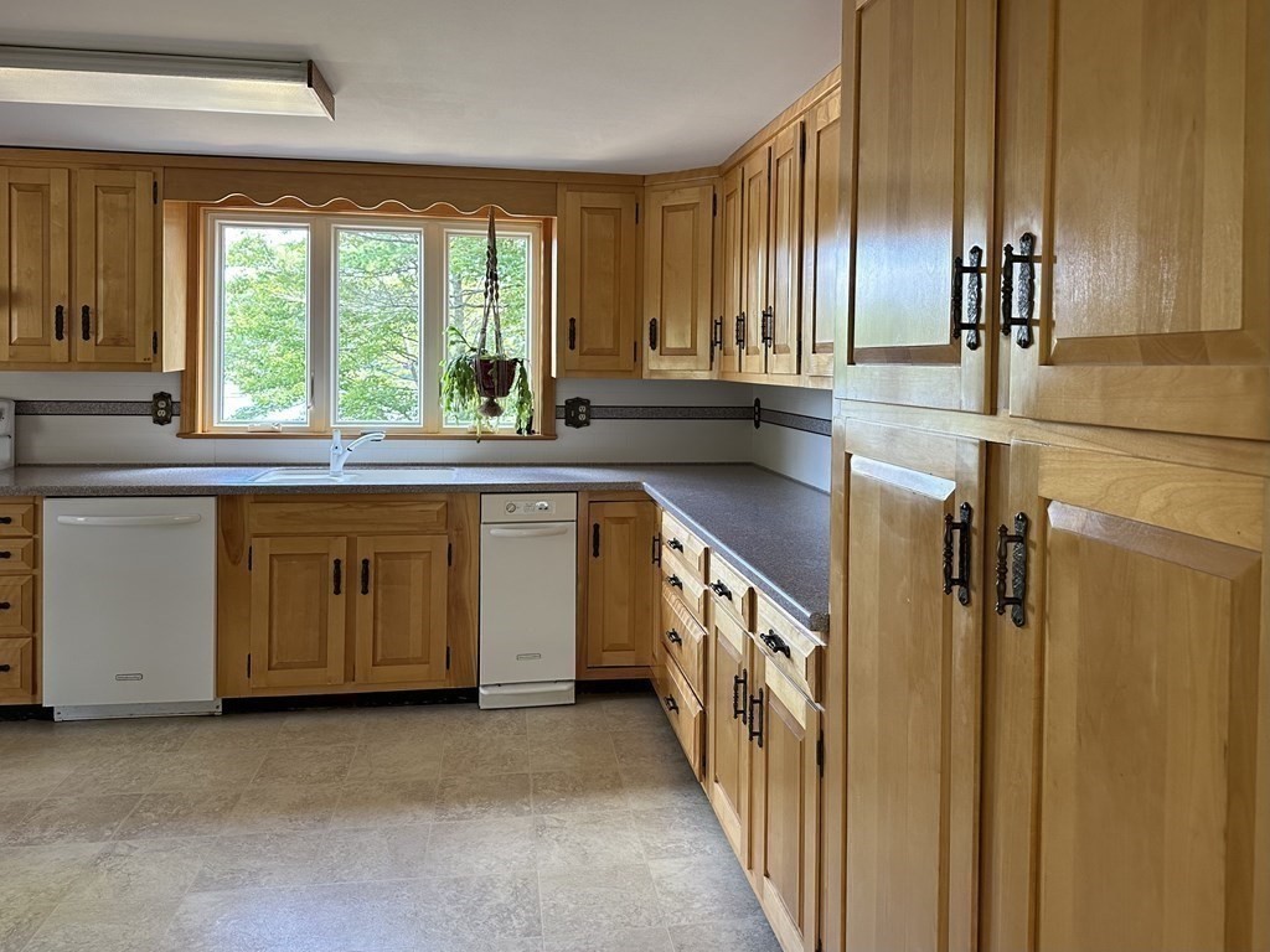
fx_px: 881
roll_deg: +0.4
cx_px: 635
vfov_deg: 56.8
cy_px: 476
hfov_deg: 71.6
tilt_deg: -7.1
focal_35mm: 24
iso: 200
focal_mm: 6.86
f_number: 1.78
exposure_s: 1/120
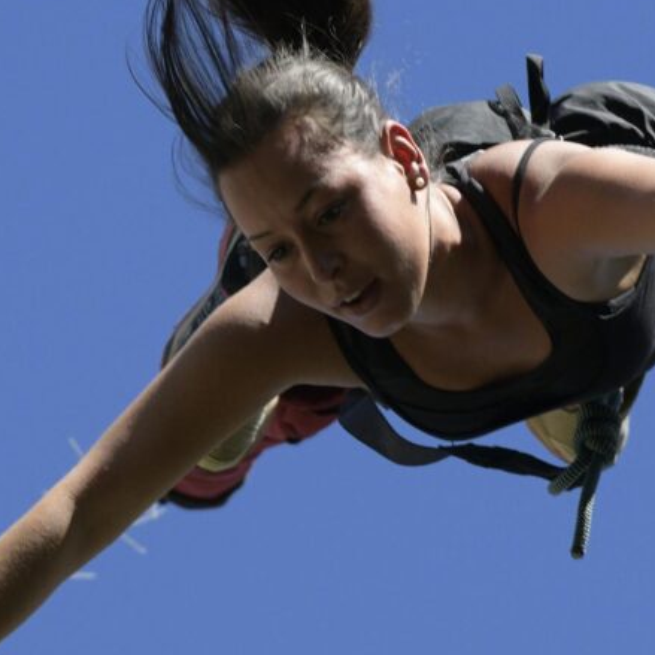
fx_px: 29286
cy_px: 424
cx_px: 233
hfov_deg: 1.3
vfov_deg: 1.3
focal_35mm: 1368
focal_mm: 460
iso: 1100
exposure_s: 1/1250
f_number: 8
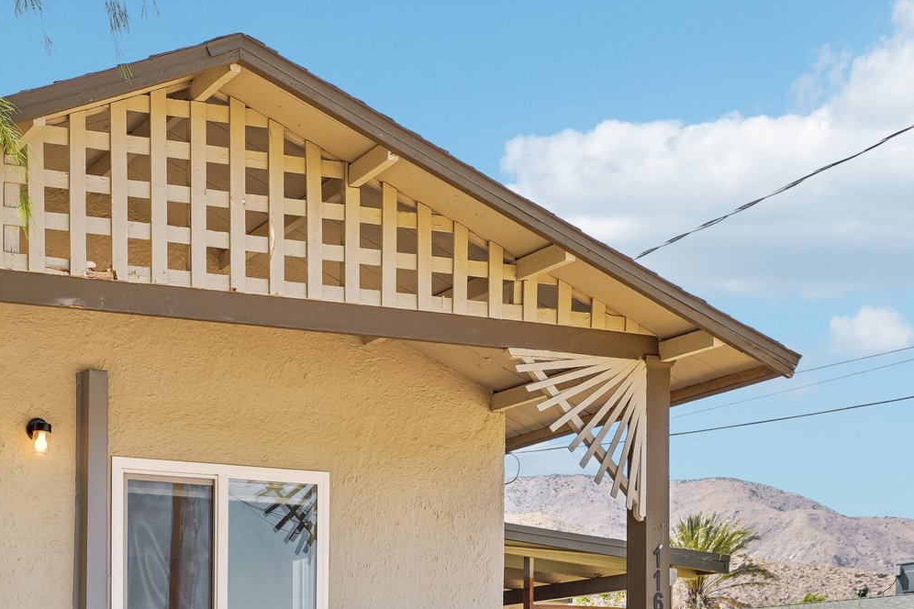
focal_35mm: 72
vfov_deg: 18.5
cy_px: 587
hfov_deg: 27.4
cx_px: 157
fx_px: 1828
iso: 100
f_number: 8
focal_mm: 35
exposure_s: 1/100
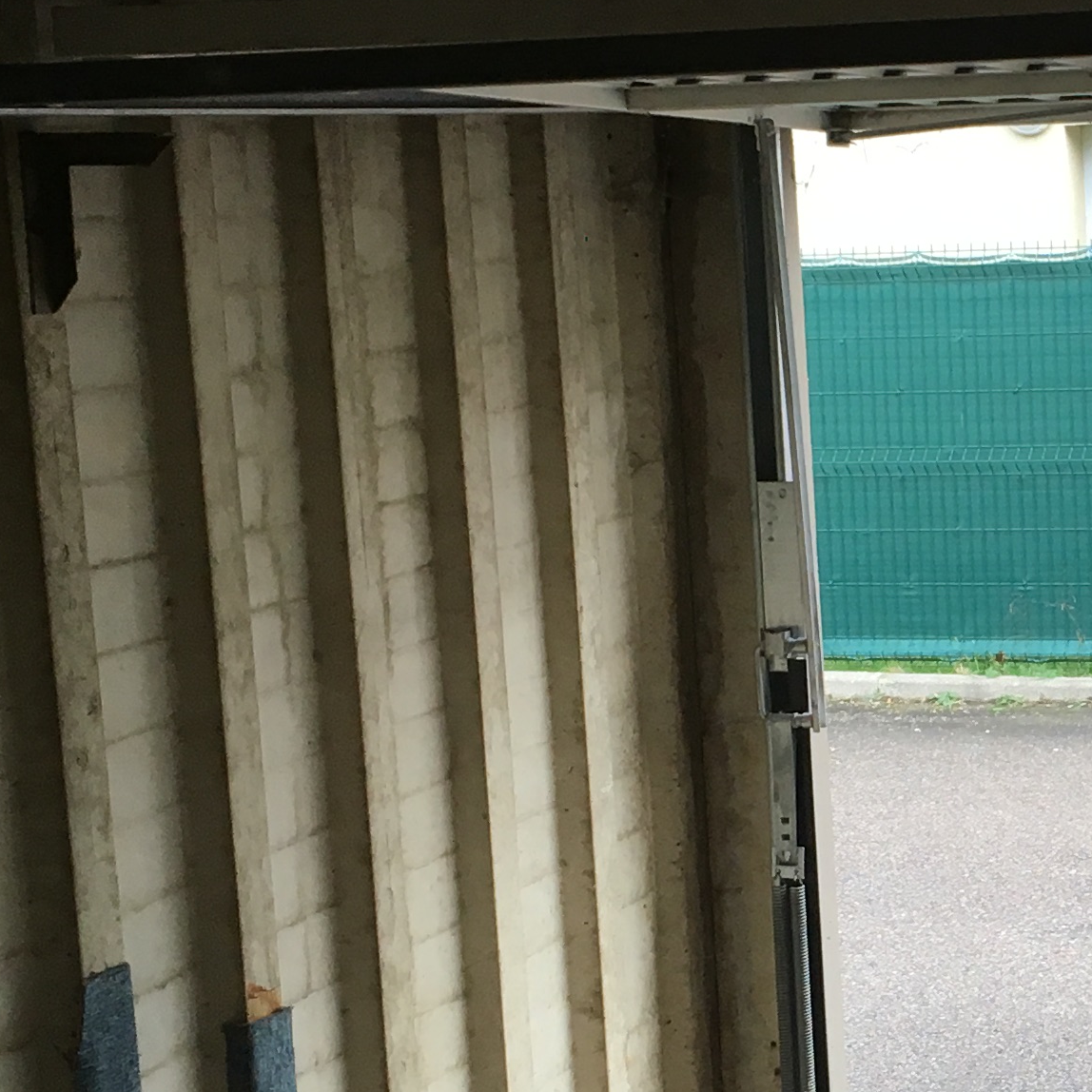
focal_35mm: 90
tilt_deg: -7.7
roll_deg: +2.5
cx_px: 1154
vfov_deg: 19.3
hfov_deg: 18.7
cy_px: 667
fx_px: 3212
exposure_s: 1/33
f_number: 2.2
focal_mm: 4.15
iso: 25
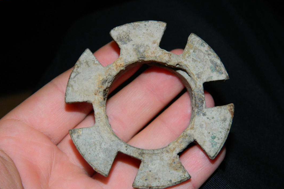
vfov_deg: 15.5
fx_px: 694
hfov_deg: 23.1
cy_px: 101
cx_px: 141
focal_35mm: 88
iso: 200
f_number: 4.2
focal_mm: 15.1
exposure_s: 1/50
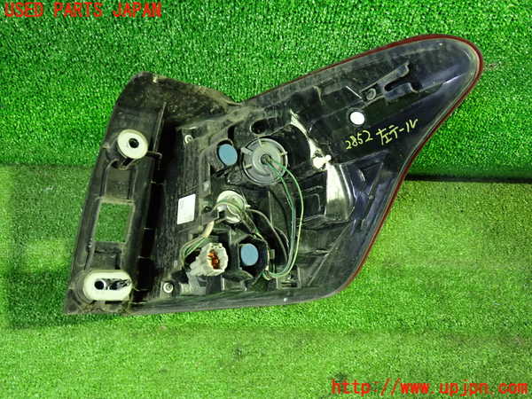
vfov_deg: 46.8
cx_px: 266
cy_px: 200
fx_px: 461
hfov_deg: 60.0
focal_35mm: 30
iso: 800
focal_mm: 5.4
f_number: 2.3
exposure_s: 1/25
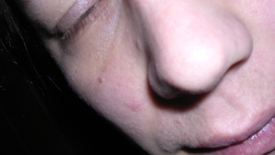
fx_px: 306
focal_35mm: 42
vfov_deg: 28.4
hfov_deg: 48.3
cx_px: 139
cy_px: 78
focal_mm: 5.8
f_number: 5.6
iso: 100
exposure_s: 1/60.1
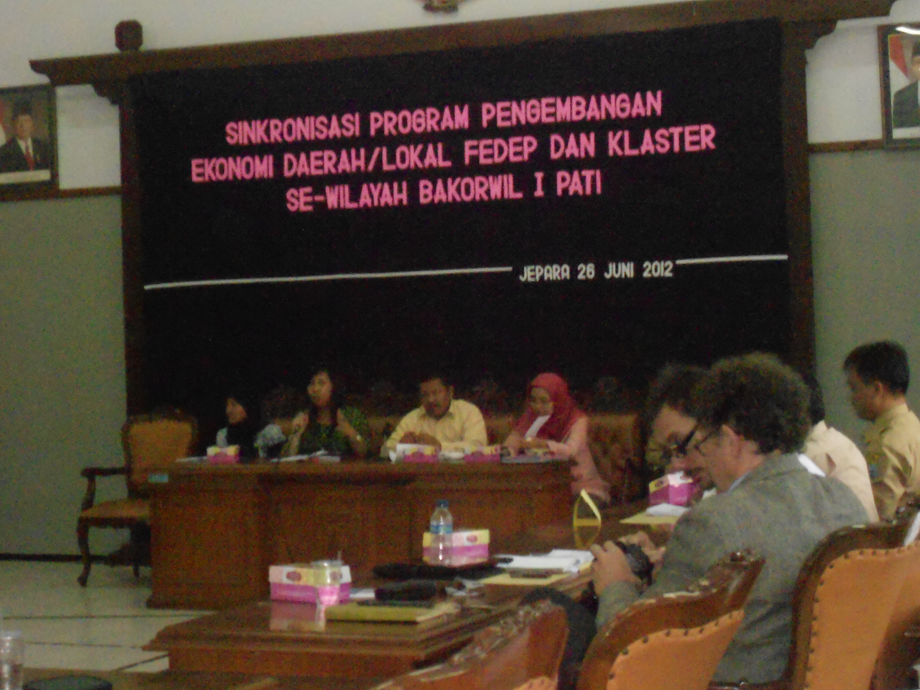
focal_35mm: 79
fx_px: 2100
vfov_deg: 18.7
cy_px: 337
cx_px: 449
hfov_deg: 24.7
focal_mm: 13.5
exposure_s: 1/60
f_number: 5.8
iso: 1600
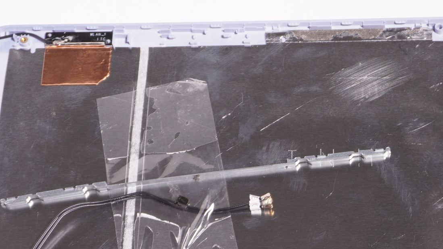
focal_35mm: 93
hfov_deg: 22.7
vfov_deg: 12.8
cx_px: 330
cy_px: 274
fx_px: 1092
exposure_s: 1/13
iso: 125
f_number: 5.6
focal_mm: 26
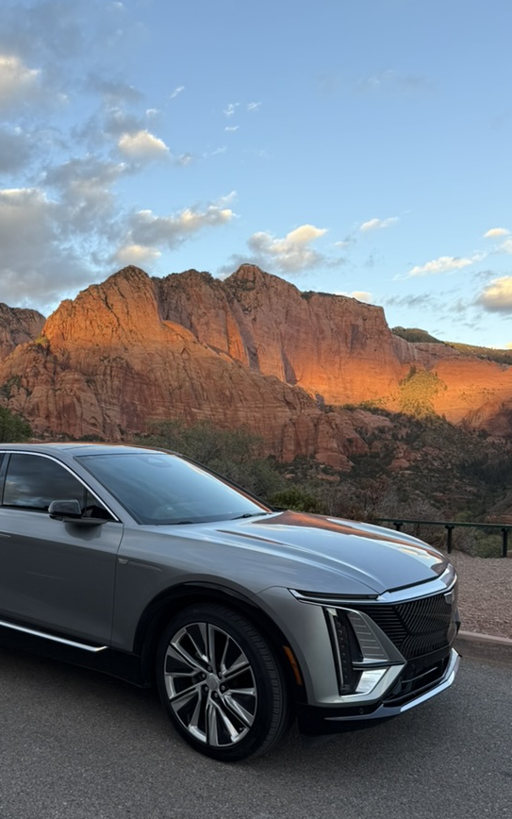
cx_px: 157
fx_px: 669
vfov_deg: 62.7
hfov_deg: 41.1
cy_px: 454
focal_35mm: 30
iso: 80
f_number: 1.78
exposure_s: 1/453
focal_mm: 6.76
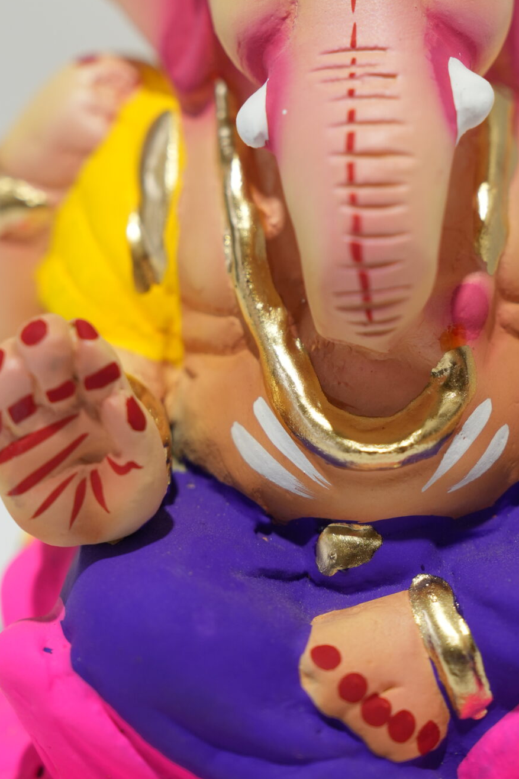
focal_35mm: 107
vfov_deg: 18.9
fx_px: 2314
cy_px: 158
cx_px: 340
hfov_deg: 12.8
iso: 640
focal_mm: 55
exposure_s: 1/200
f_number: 3.5
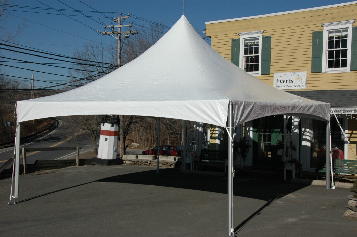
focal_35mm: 48
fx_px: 476
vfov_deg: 28.0
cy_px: 118
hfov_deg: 41.1
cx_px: 178
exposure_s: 1/500
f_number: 13
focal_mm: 32
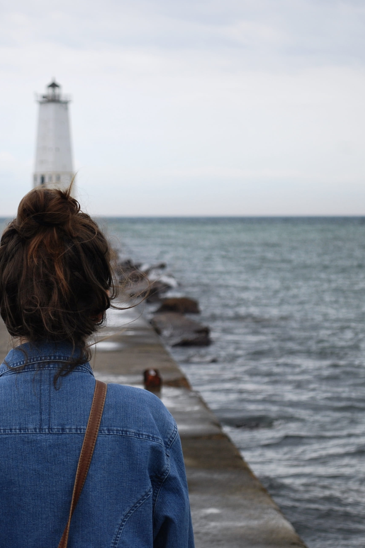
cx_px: 76
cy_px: 275
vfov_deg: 16.6
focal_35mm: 124
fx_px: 1882
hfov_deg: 11.0
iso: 200
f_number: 5.6
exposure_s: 1/80
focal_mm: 55
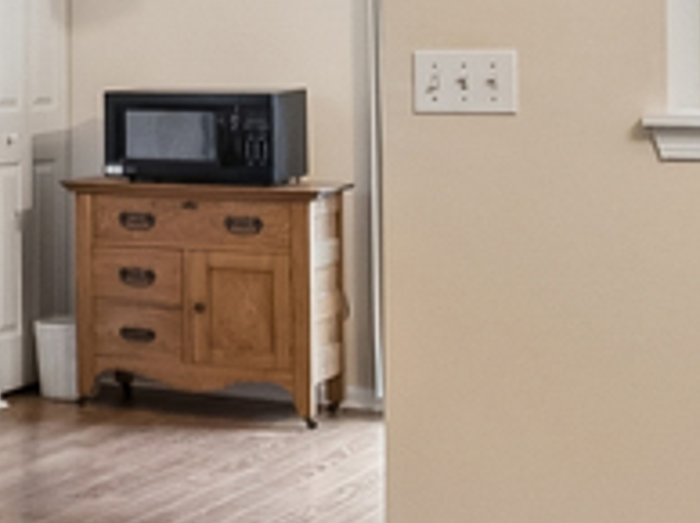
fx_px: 2100
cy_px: 130
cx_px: -924
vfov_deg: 14.1
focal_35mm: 104
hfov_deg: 14.0
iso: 400
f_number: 8
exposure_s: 1/4
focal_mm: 7
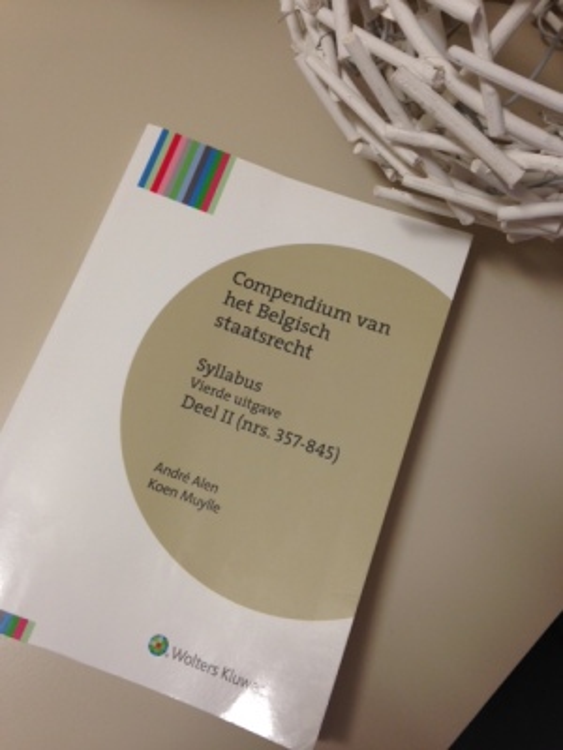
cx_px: 282
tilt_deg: -74.9
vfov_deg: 55.4
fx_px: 716
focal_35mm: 33
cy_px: 375
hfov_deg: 42.9
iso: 64
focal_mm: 4.12
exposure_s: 1/20
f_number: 2.4
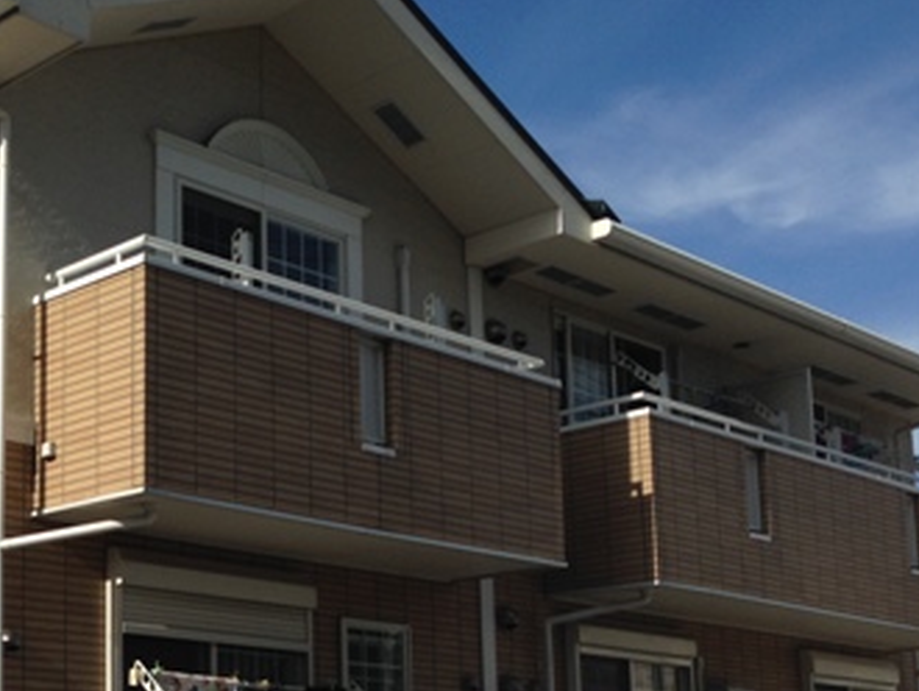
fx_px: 1700
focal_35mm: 64
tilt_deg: +9.2
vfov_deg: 22.6
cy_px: 557
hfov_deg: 29.6
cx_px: 198
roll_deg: +1.2
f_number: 2.4
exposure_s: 1/2262
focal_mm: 4.12
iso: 50
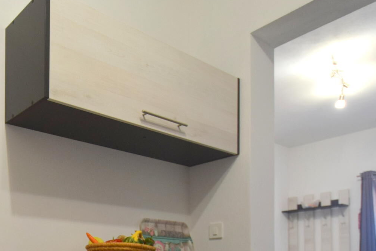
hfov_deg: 49.4
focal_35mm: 36
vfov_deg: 33.6
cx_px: 65
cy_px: 254
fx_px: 376
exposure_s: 1/60
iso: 500
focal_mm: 10
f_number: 4
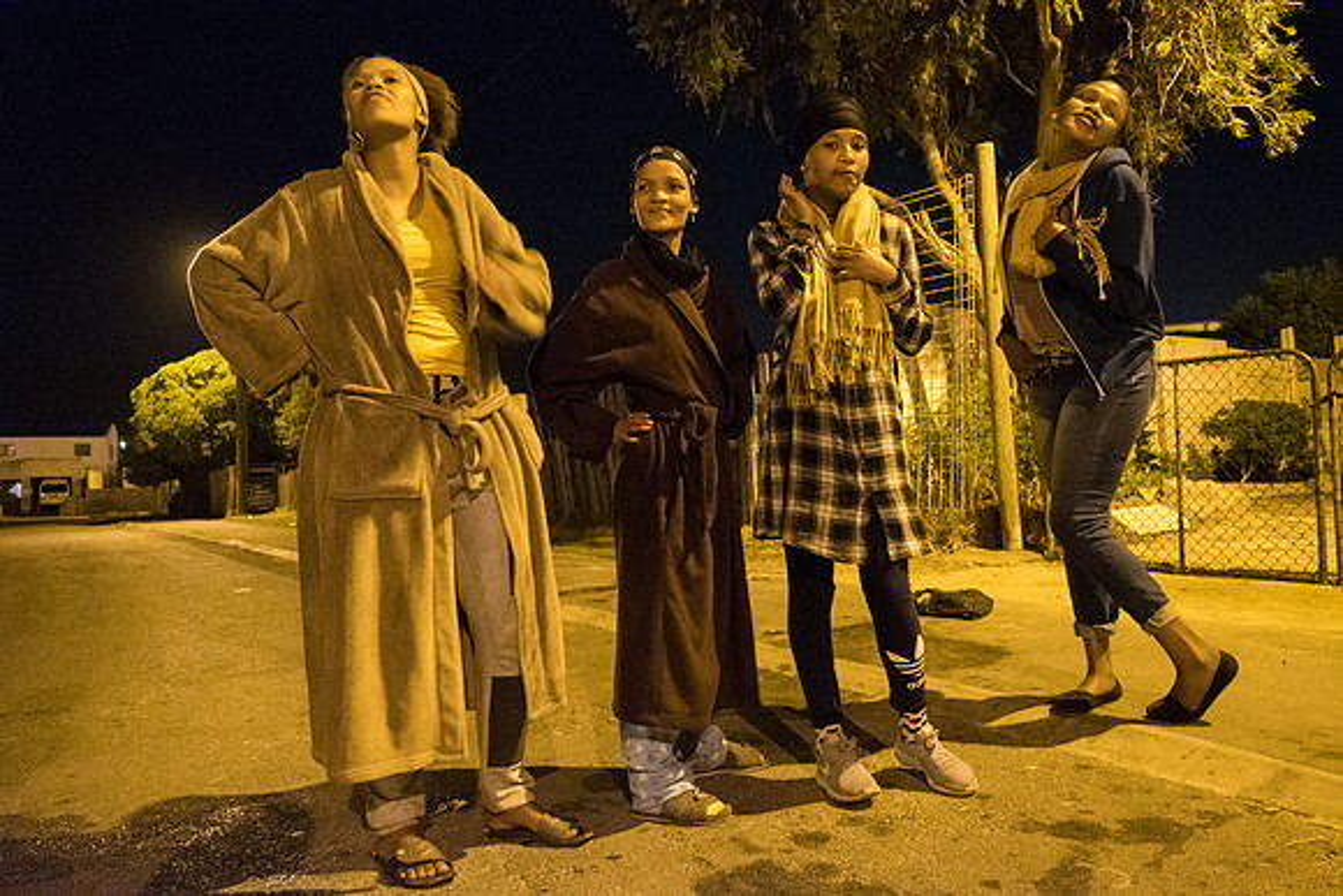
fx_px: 970
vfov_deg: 49.6
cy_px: 448
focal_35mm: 26
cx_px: 672
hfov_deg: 69.4
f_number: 4
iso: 12800
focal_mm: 17.4
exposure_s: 1/15
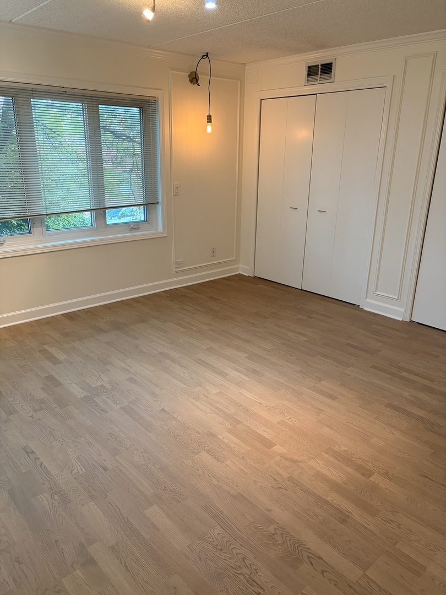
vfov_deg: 67.3
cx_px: 223
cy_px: 298
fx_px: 447
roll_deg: -0.7
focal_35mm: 26
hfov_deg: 53.1
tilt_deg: -18.0
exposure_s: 1/60
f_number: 1.6
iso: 200
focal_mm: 5.96
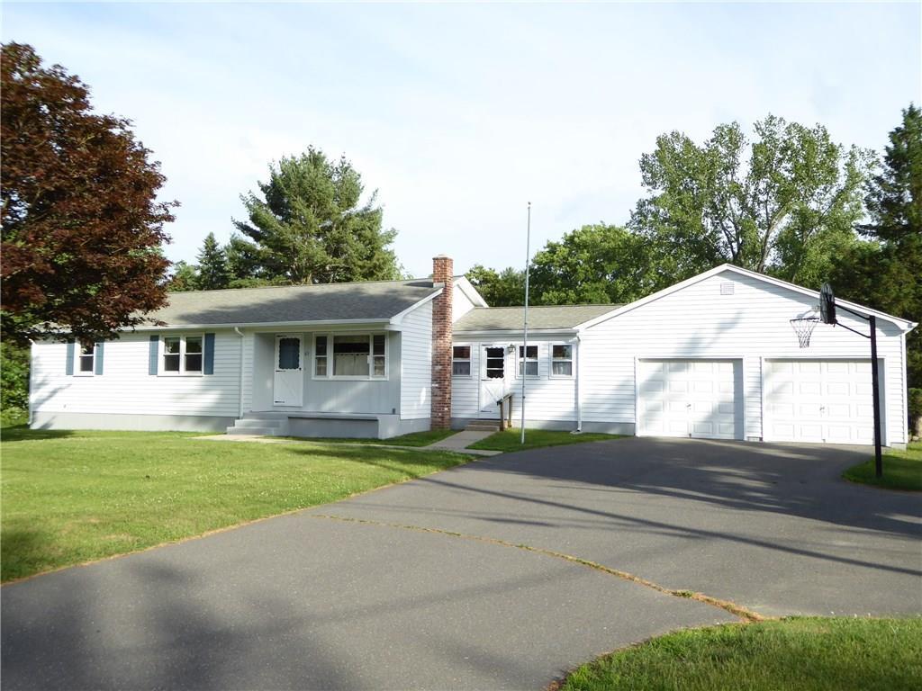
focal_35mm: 29
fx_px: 772
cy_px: 346
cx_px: 461
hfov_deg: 61.7
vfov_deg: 48.2
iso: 100
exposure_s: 1/500
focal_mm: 5
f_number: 3.5
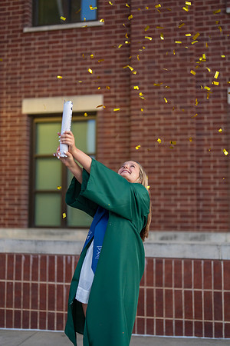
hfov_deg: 27.0
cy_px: 173
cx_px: 115
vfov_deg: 39.6
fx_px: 479
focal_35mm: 50
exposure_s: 1/1000
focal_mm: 50
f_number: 1.2
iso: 1250
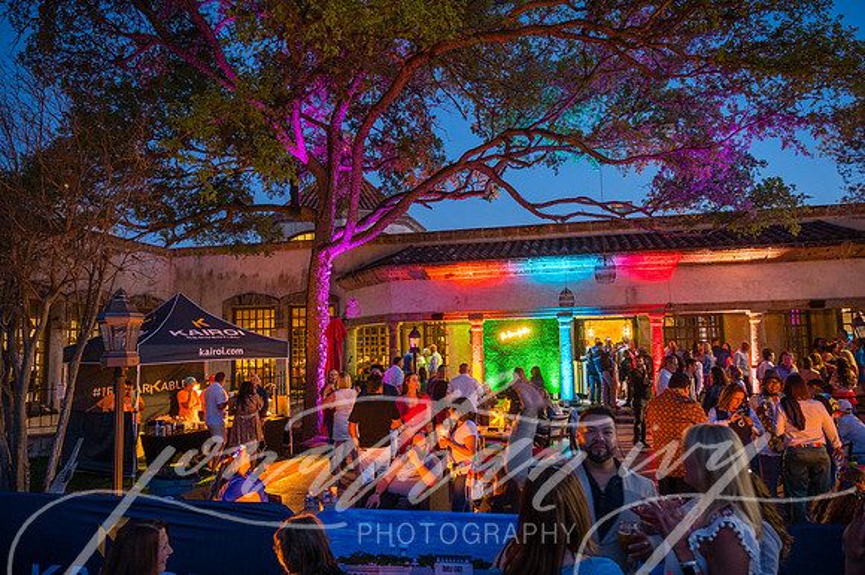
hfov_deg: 73.8
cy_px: 288
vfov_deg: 53.1
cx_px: 432
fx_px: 576
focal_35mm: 24
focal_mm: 24
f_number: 4
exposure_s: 1/15
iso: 1250
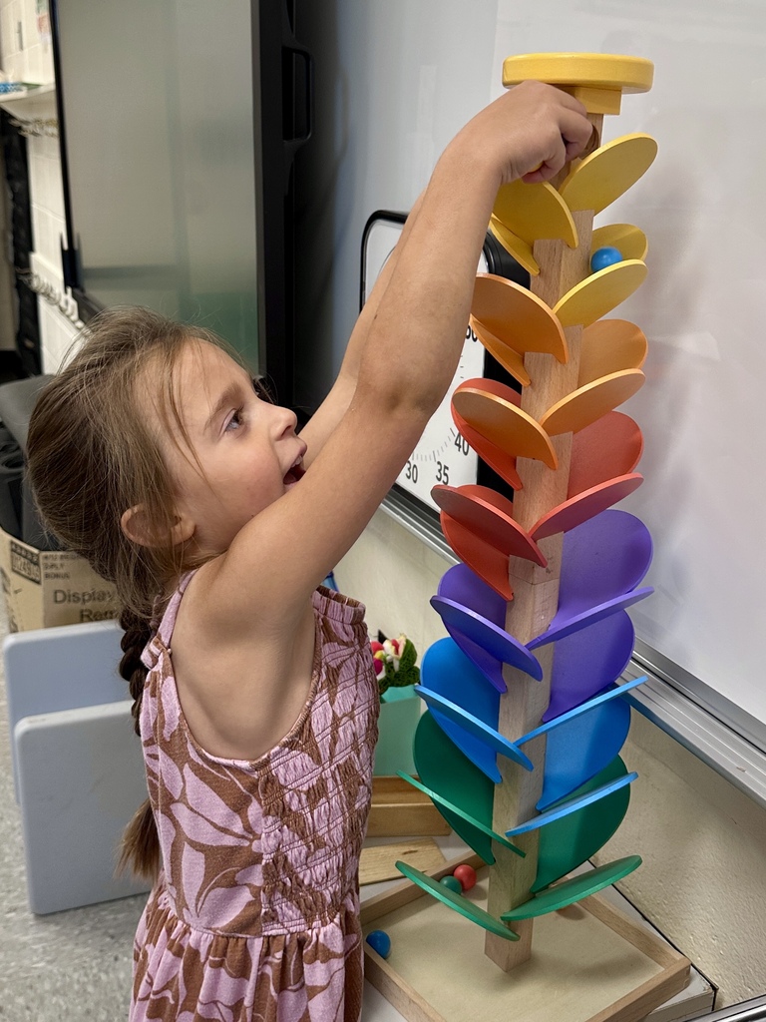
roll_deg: -3.0
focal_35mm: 24
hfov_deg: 56.8
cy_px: 511
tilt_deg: -17.7
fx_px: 708
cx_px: 383
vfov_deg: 71.6
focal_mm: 6.86
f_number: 1.78
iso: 160
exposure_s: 1/60
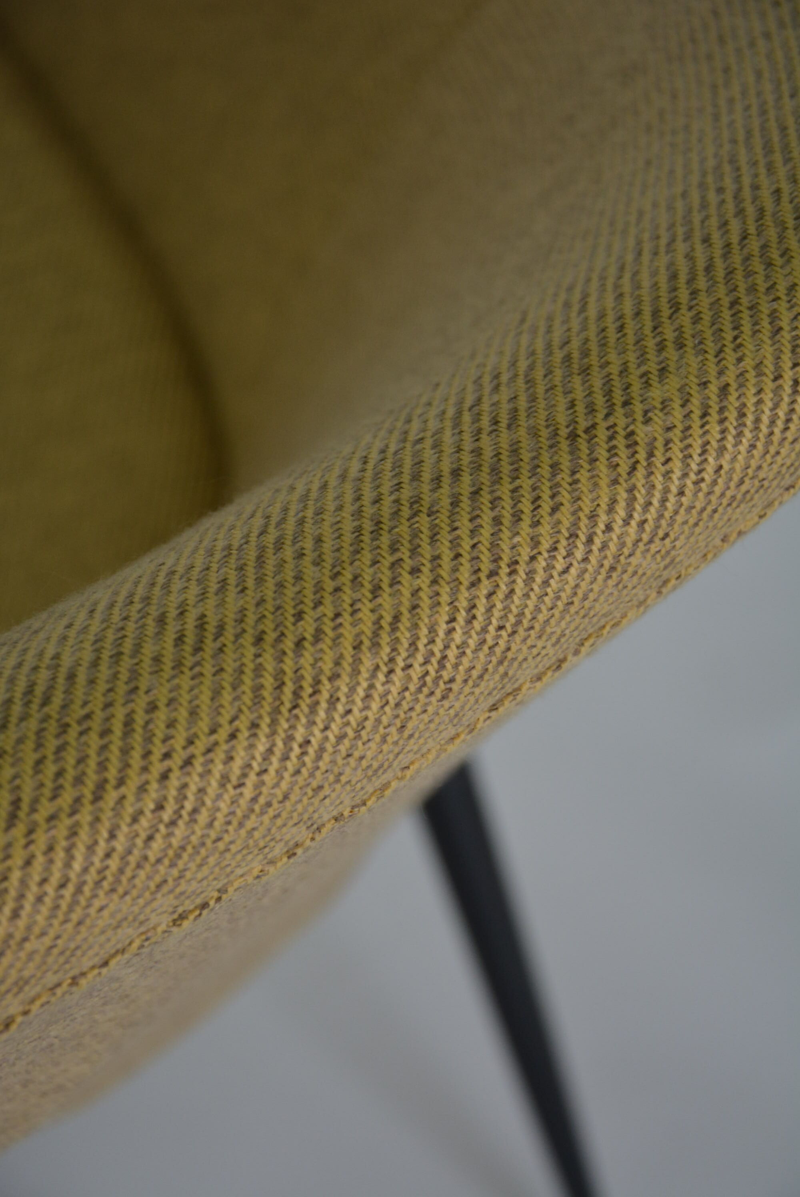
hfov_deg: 13.1
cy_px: 598
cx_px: 400
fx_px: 3493
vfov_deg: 19.4
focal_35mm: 105
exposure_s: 1/60
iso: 800
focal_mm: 70
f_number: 5.3
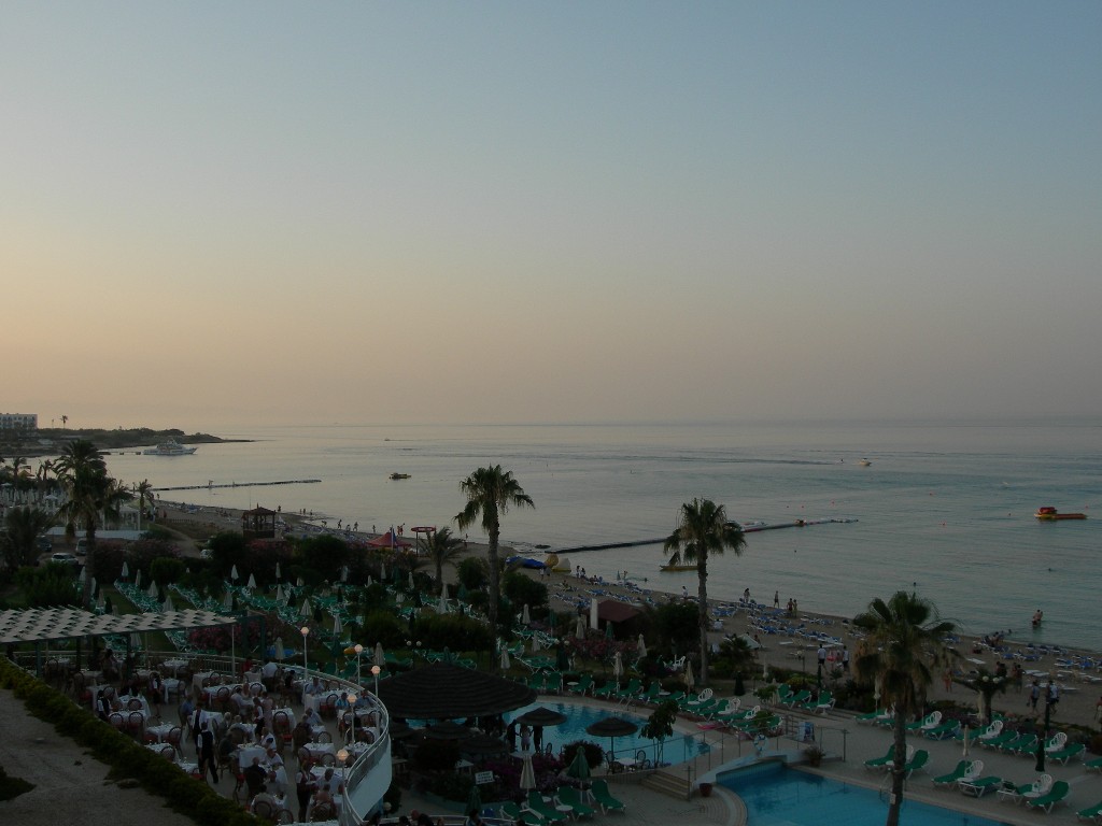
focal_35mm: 38
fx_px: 1210
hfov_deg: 49.0
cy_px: 413
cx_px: 551
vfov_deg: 37.7
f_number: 4.8
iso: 50
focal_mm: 7.8
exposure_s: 1/293
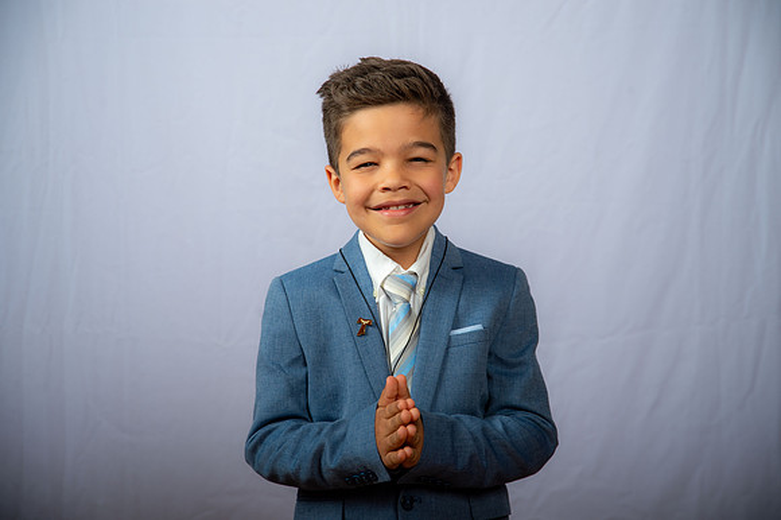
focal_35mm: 80
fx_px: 1734
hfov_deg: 25.4
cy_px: 260
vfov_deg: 17.0
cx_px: 390
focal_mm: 80
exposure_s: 1/200
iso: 250
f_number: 6.3
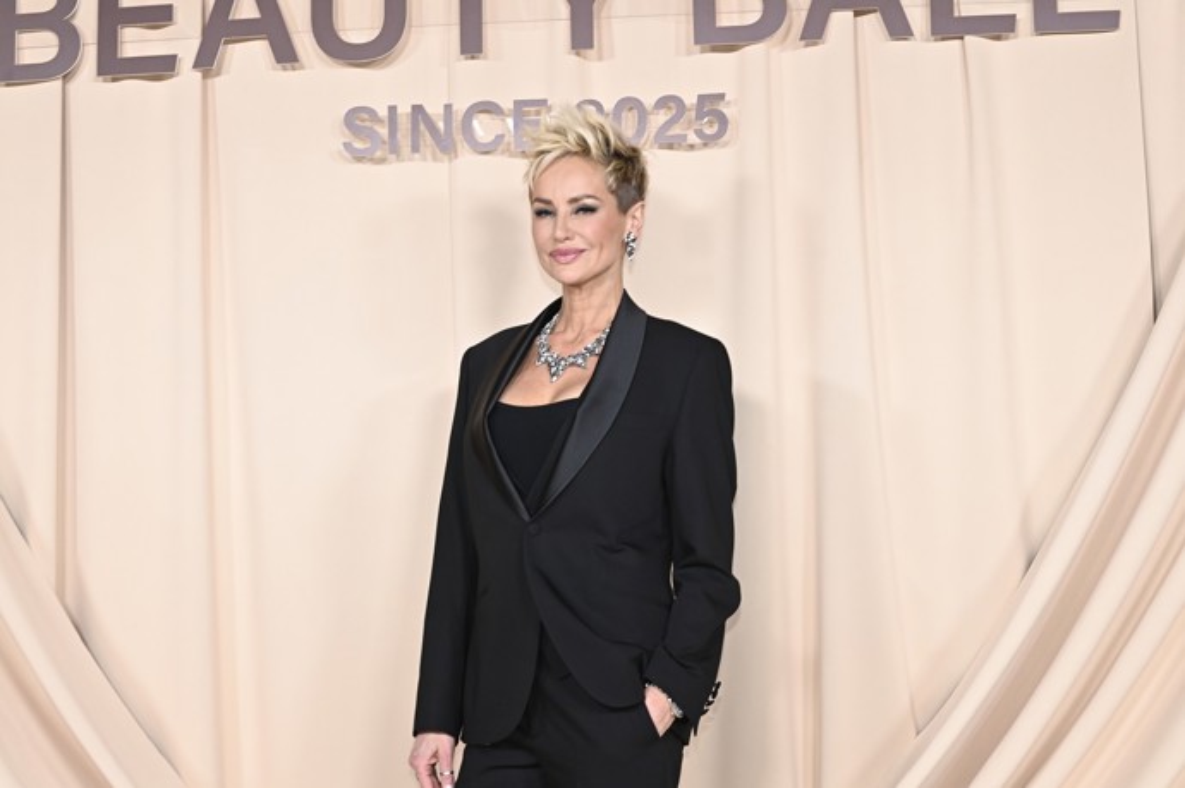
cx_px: 592
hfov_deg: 32.4
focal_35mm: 62
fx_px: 2039
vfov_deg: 21.9
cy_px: 394
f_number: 5
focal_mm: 62
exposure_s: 1/125
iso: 2500
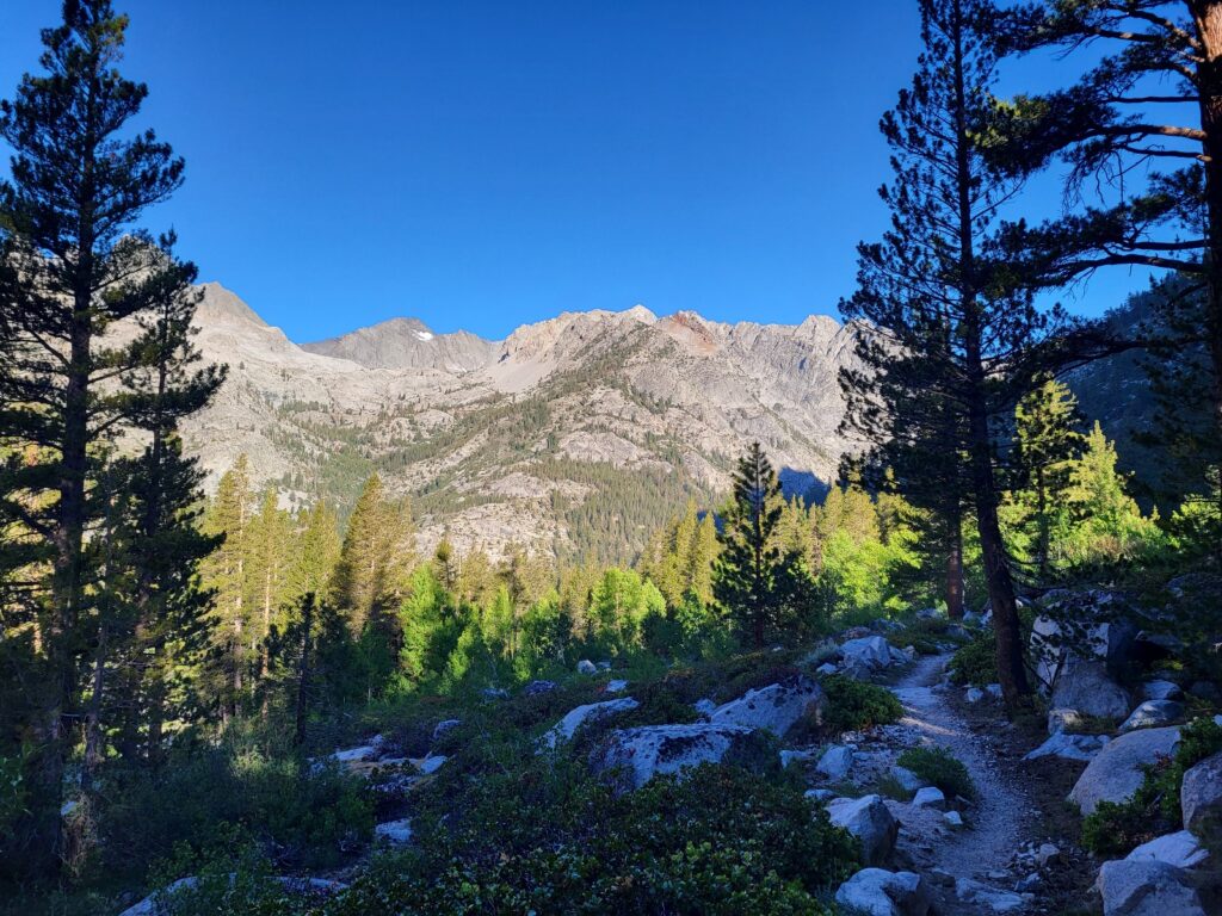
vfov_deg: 53.1
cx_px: 611
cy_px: 458
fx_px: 918
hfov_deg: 67.3
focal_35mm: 26
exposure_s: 1/833
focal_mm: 5.4
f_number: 1.8
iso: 40
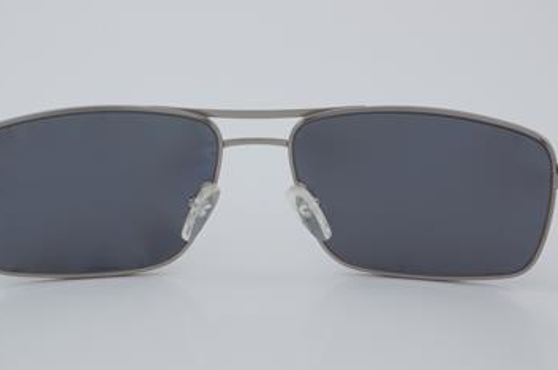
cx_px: 258
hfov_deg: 26.5
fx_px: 1185
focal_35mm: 77
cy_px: 196
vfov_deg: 17.7
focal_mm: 45
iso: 100
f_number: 32
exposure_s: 1/4
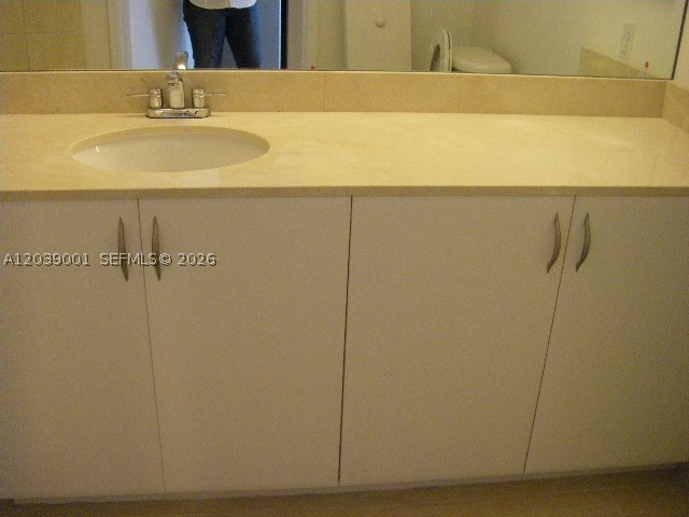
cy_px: 258
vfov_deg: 37.7
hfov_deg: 49.0
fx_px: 756
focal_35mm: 38
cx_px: 344
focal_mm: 6.3
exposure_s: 1/50
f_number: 3.5
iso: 640
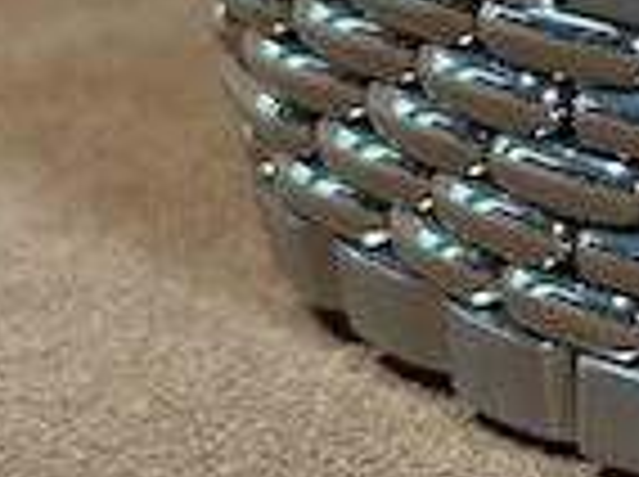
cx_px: 1120
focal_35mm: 271
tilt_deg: -11.0
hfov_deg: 7.1
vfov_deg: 5.4
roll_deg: -0.3
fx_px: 4994
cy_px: -176
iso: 200
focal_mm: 6.76
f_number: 1.78
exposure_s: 1/54
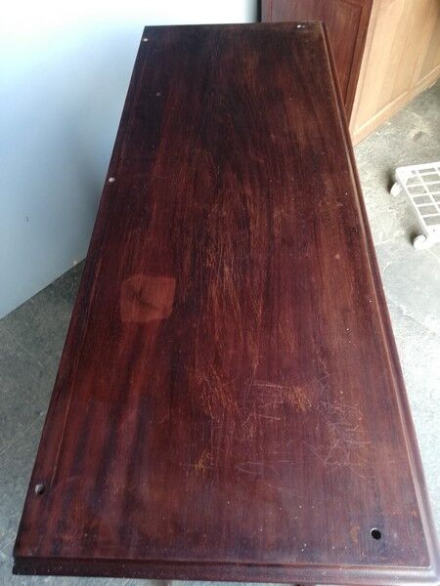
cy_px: 293
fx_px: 441
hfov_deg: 53.1
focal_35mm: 26
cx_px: 220
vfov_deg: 67.3
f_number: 2.2
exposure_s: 1/33.3
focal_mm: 3.81
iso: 160
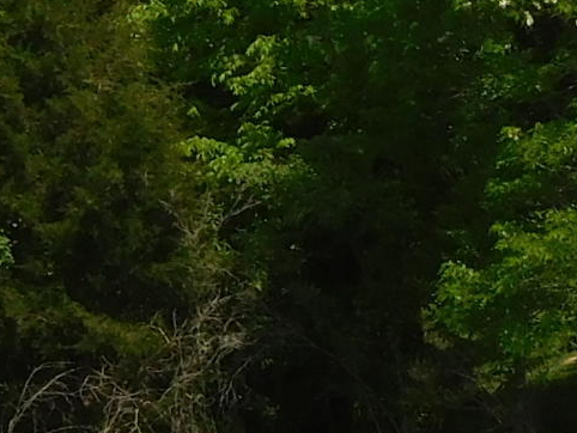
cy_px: 304
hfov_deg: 9.3
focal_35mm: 199
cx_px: 1149
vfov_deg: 7.5
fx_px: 3319
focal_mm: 5.7
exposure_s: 1/1500
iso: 125
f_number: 3.6
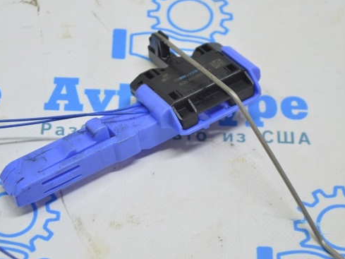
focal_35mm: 104
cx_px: 121
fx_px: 1033
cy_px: 132
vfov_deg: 14.3
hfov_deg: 18.9
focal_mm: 55
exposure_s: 1/20
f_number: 5.6
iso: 400
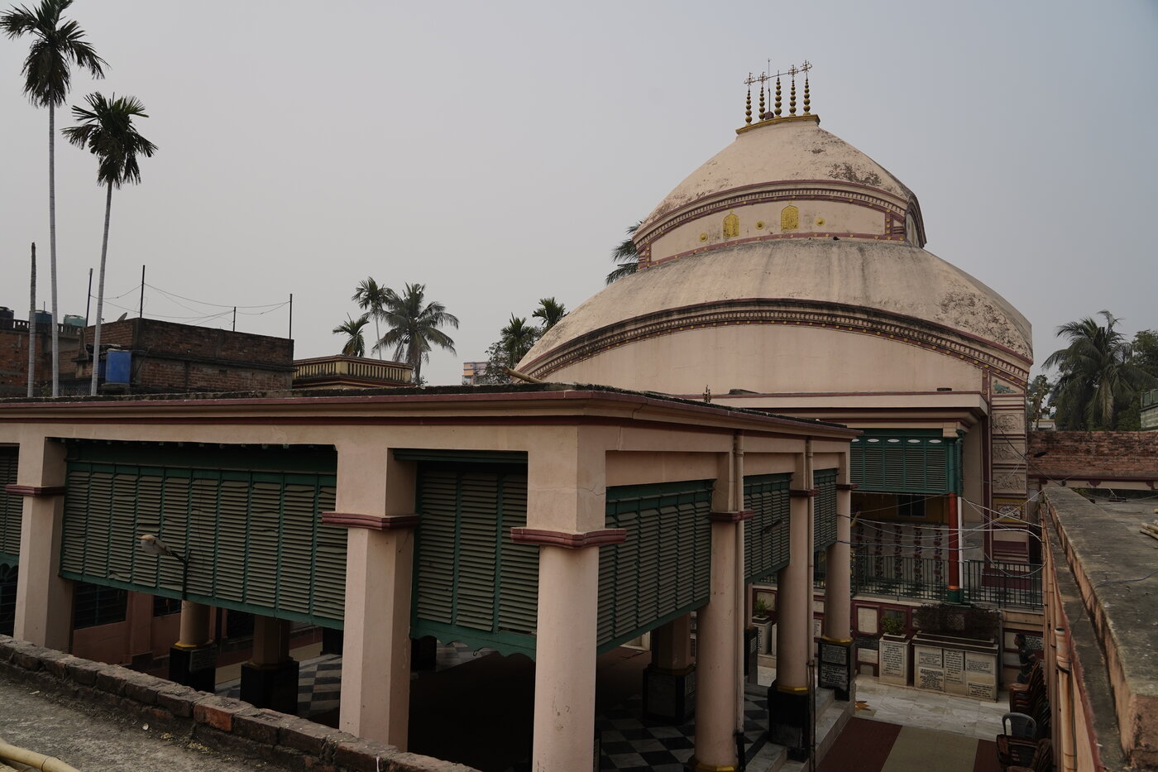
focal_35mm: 24
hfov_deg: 73.8
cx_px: 579
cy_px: 386
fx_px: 772
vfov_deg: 53.1
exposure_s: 1/2000
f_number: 5.6
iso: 250
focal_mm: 24
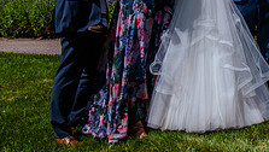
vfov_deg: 13.7
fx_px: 621
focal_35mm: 87
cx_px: 259
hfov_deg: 23.6
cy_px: -8
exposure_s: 1/250
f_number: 13
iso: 200
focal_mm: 30
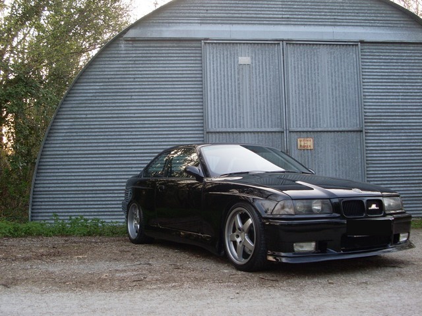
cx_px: 211
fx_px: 463
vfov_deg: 37.7
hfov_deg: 49.0
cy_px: 158
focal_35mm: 38
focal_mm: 6.3
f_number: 3
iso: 80
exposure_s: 1/90
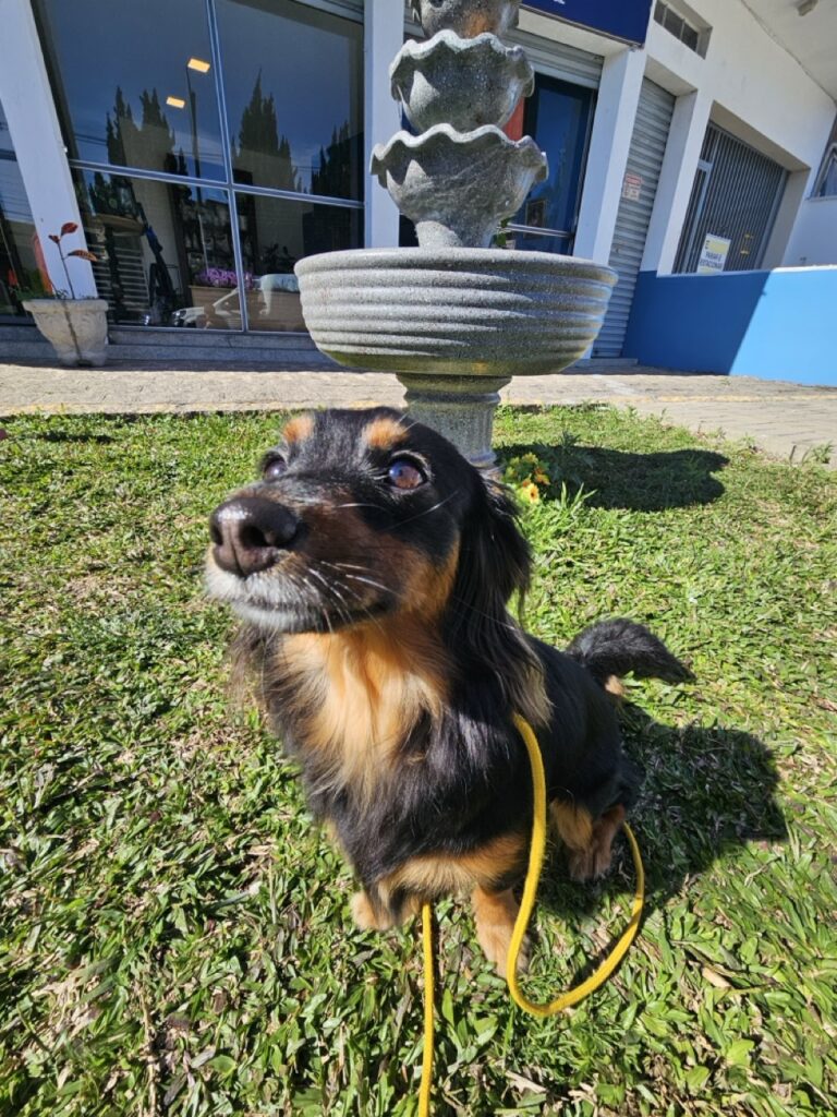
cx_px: 418
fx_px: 419
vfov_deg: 106.2
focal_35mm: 13
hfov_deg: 89.9
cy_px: 558
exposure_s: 1/1576
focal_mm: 2.2
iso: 50
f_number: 2.2
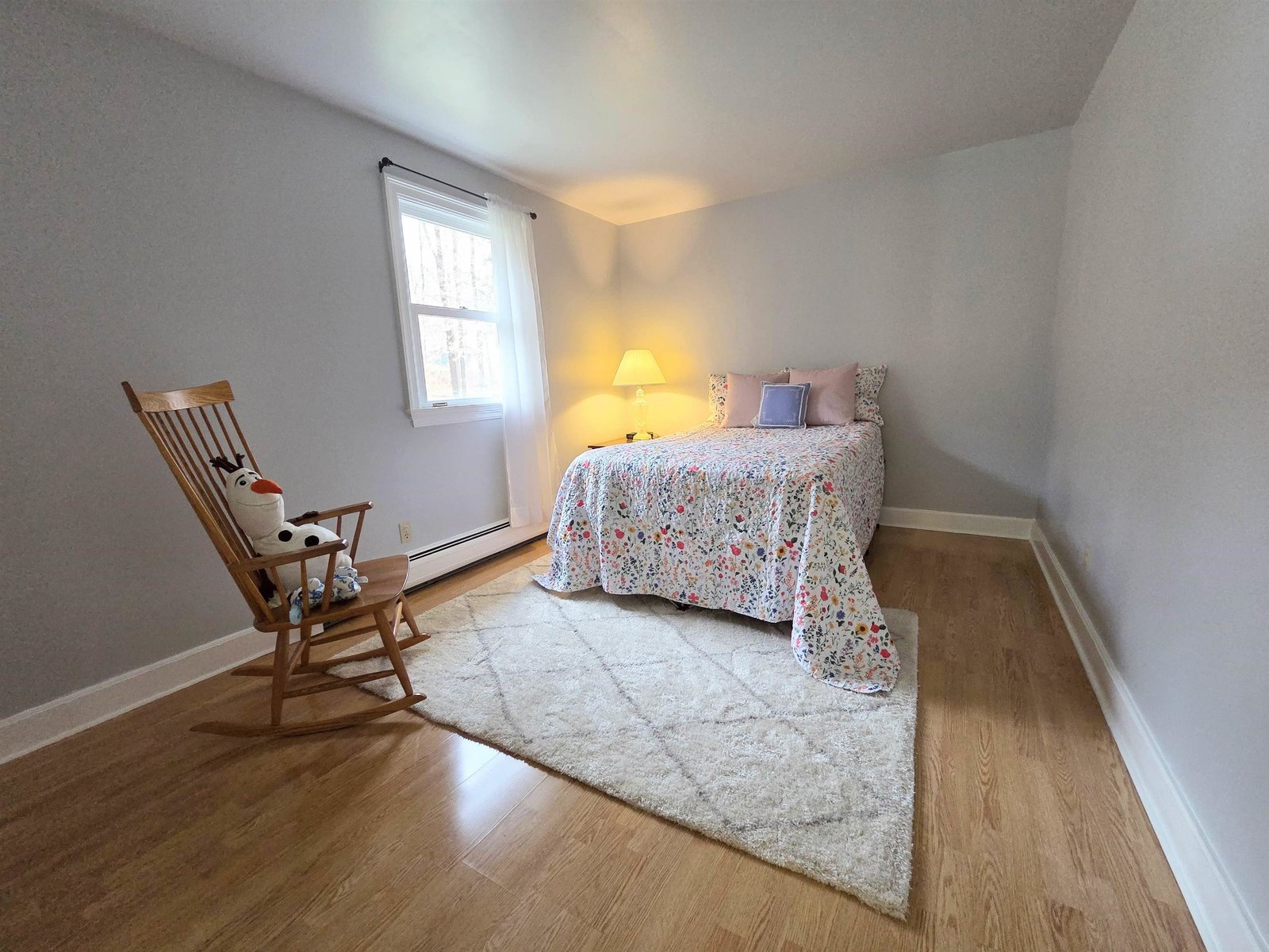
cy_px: 476
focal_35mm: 13
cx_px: 634
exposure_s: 1/60
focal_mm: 2.2
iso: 640
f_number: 2.2
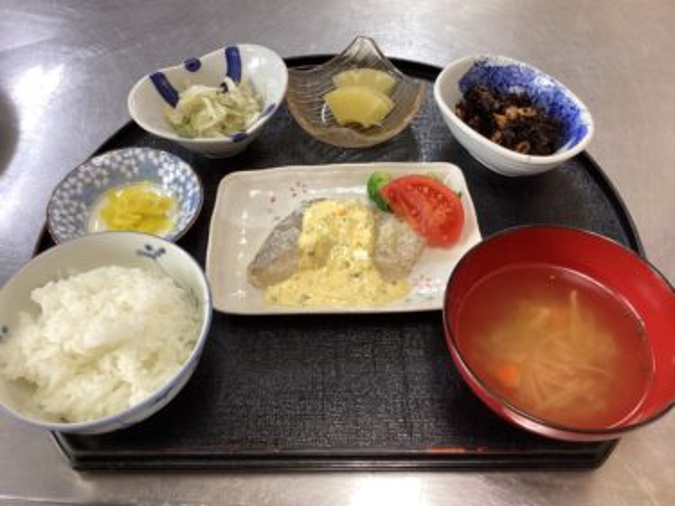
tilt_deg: -52.1
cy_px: 253
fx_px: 604
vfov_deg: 45.4
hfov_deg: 58.4
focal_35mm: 31
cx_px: 338
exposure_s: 1/60
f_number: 2.4
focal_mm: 3.3
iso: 100
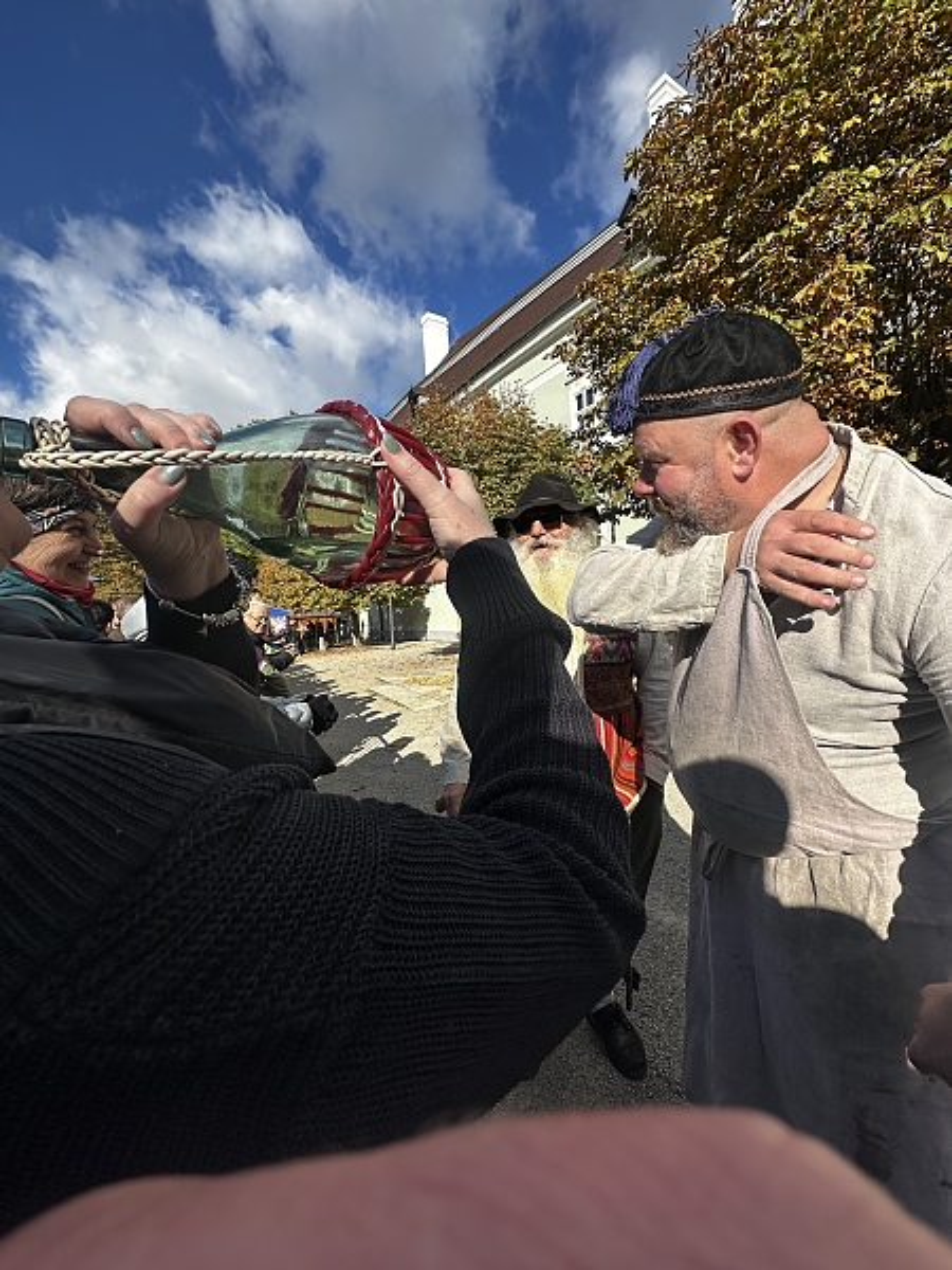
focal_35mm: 14
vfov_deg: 102.1
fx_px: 513
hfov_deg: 85.7
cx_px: 476
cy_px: 635
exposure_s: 1/1575
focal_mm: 2.22
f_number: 2.2
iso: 50
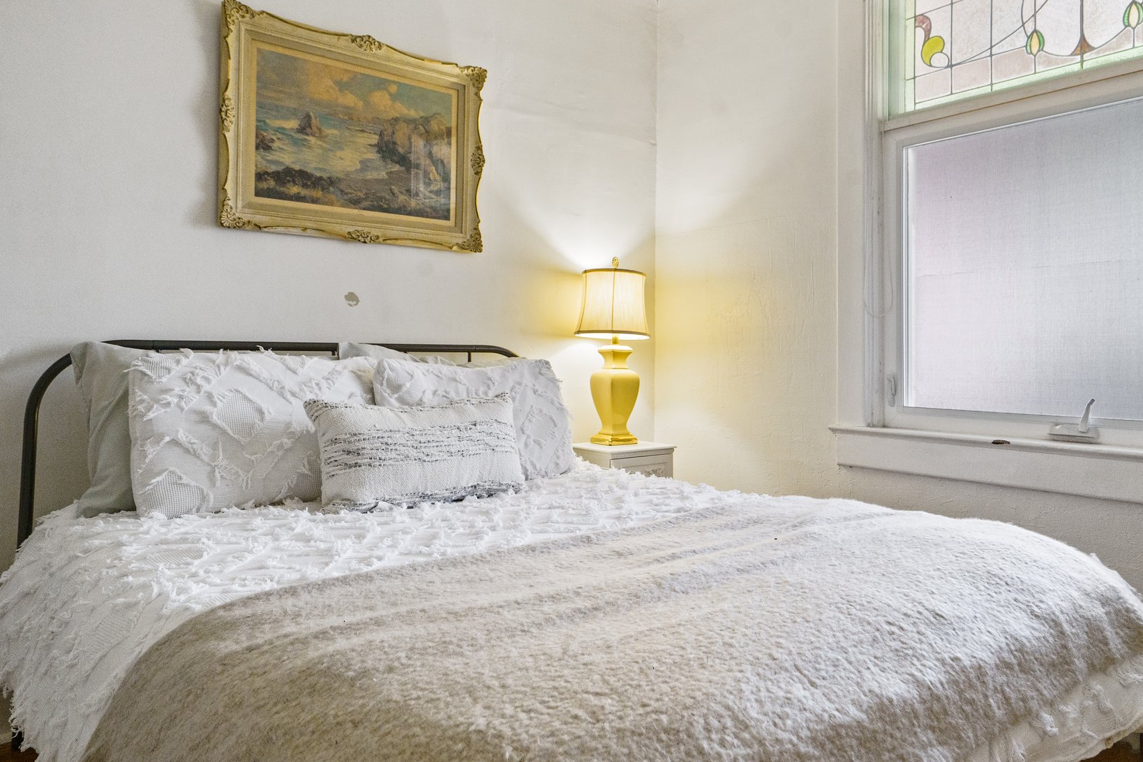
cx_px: 659
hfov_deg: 71.1
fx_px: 794
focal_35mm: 25
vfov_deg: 51.2
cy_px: 345
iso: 5000
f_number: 7.1
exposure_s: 1/30
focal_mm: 20
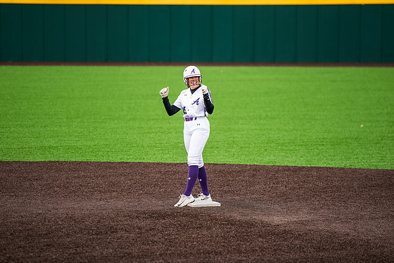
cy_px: 108
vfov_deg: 5.8
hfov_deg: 8.7
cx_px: 197
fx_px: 2581
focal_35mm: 236
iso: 250
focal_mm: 200
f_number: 3.2
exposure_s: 1/1000
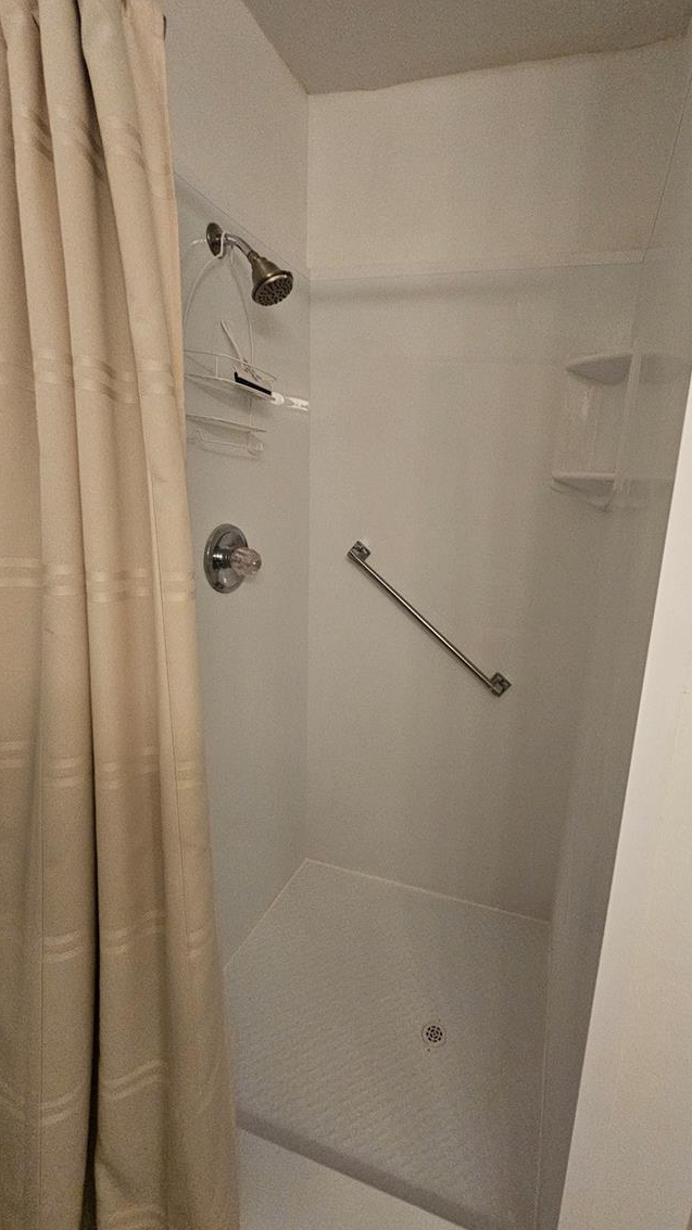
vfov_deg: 103.0
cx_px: 415
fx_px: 489
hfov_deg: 69.8
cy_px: 607
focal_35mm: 15
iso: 400
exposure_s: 1/60
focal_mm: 2.2
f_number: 2.2
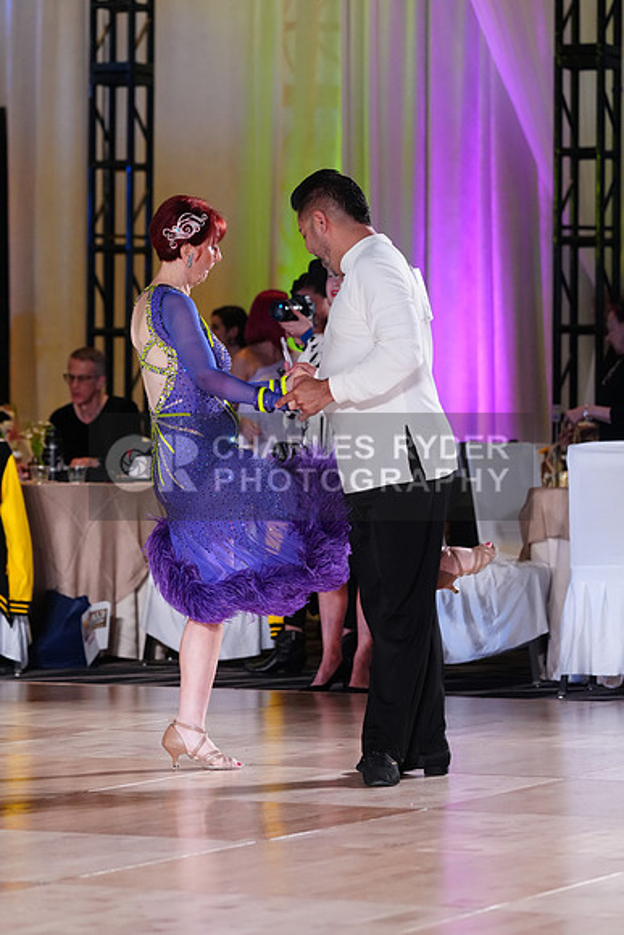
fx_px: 3845
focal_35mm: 148
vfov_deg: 13.9
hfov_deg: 9.3
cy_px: 468
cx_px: 312
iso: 3200
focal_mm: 148
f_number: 4.5
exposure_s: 1/320
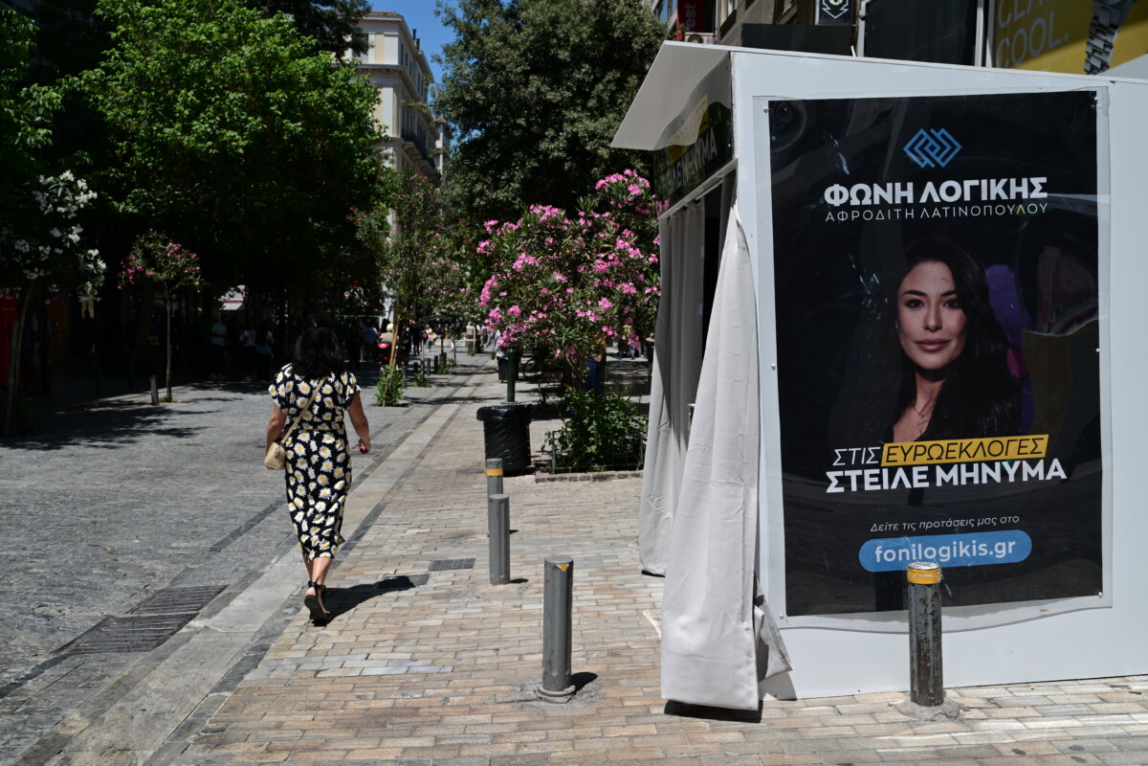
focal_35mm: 31
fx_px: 988
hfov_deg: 60.3
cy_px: 383
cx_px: 574
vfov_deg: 42.3
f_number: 5
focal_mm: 31
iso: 50
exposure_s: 1/500
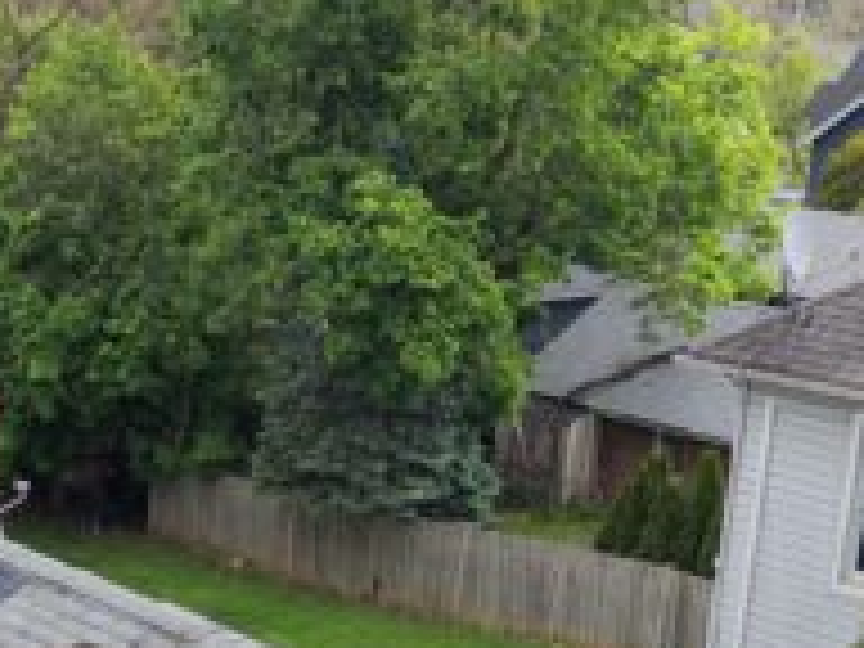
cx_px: 36
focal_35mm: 96
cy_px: 1076
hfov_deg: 19.9
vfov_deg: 14.1
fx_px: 2396
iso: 100
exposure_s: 1/160
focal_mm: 8.67
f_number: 1.8
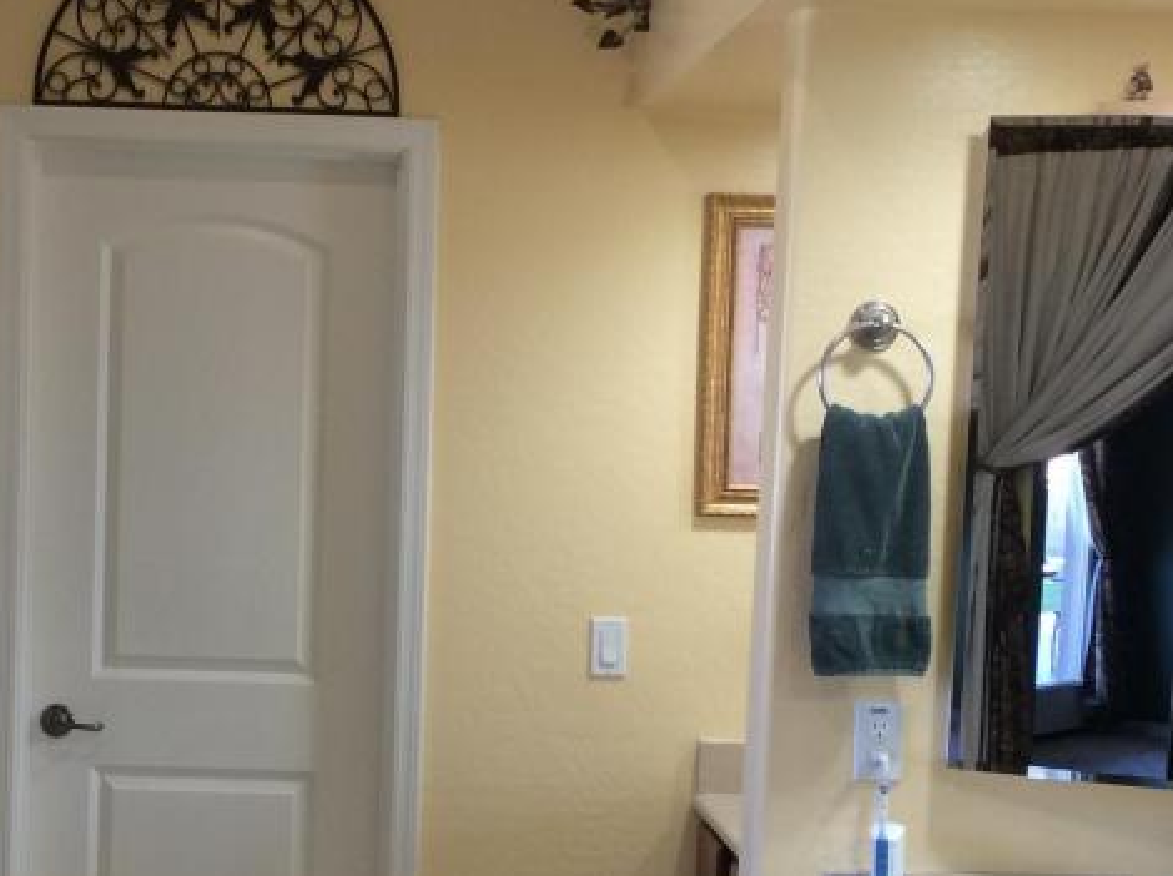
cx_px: 379
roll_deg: -1.4
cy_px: 552
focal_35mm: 70
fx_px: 2368
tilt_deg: -4.2
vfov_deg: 20.9
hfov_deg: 27.6
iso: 40
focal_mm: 3.3
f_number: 2.4
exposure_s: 1/24
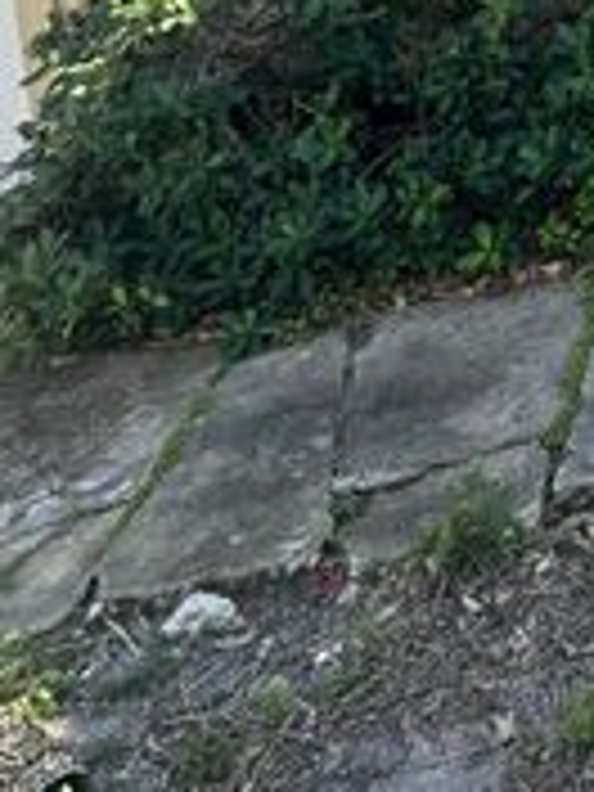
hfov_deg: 19.7
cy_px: -281
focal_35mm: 53
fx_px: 1213
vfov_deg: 28.5
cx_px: 1089
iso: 40
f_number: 2.2
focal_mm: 2.22
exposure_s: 1/447
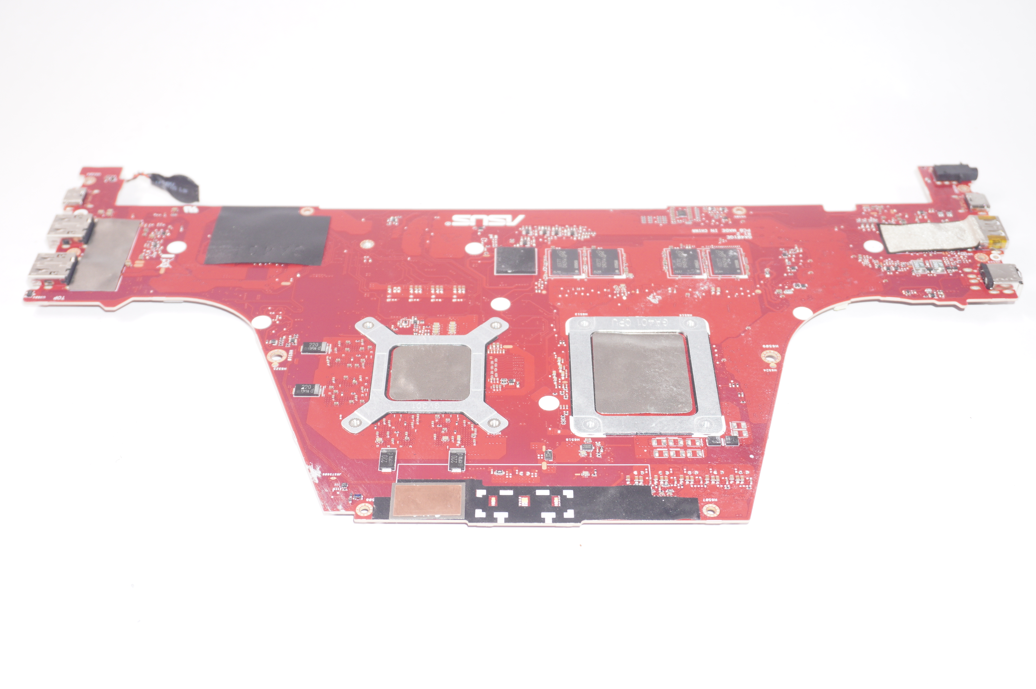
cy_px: 344
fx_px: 1208
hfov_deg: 46.4
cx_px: 518
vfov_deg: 31.8
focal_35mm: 42
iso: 320
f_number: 5.6
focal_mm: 28
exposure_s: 1/160
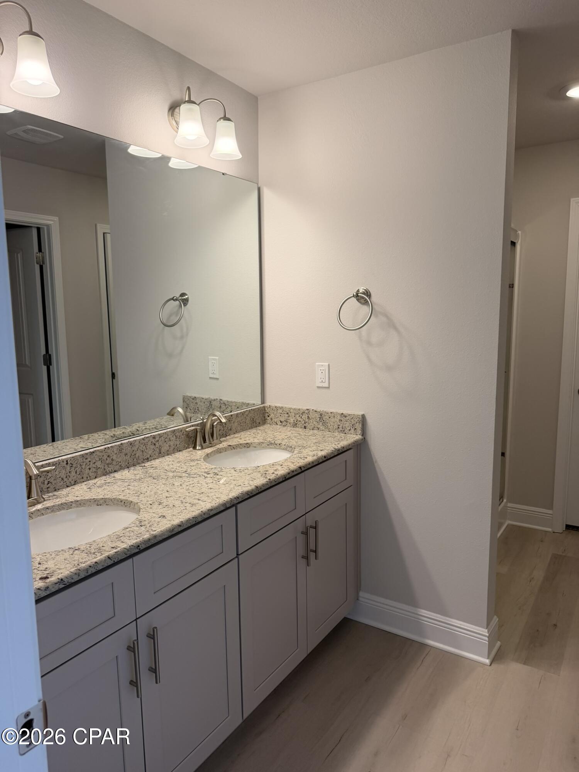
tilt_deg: -9.0
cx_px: 290
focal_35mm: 24
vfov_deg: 71.6
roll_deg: +0.9
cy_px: 386
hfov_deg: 56.8
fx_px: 535
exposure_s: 1/183
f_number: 1.78
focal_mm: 6.76
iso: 125
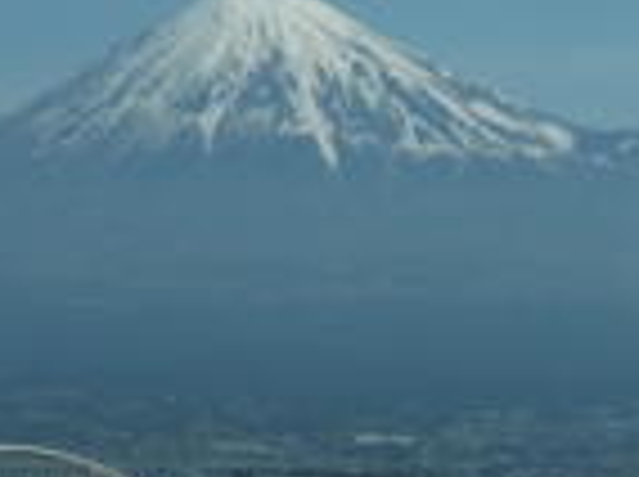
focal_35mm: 212
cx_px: 518
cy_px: 367
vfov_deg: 7.0
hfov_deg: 9.3
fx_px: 3907
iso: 200
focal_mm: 25
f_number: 10
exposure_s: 1/400
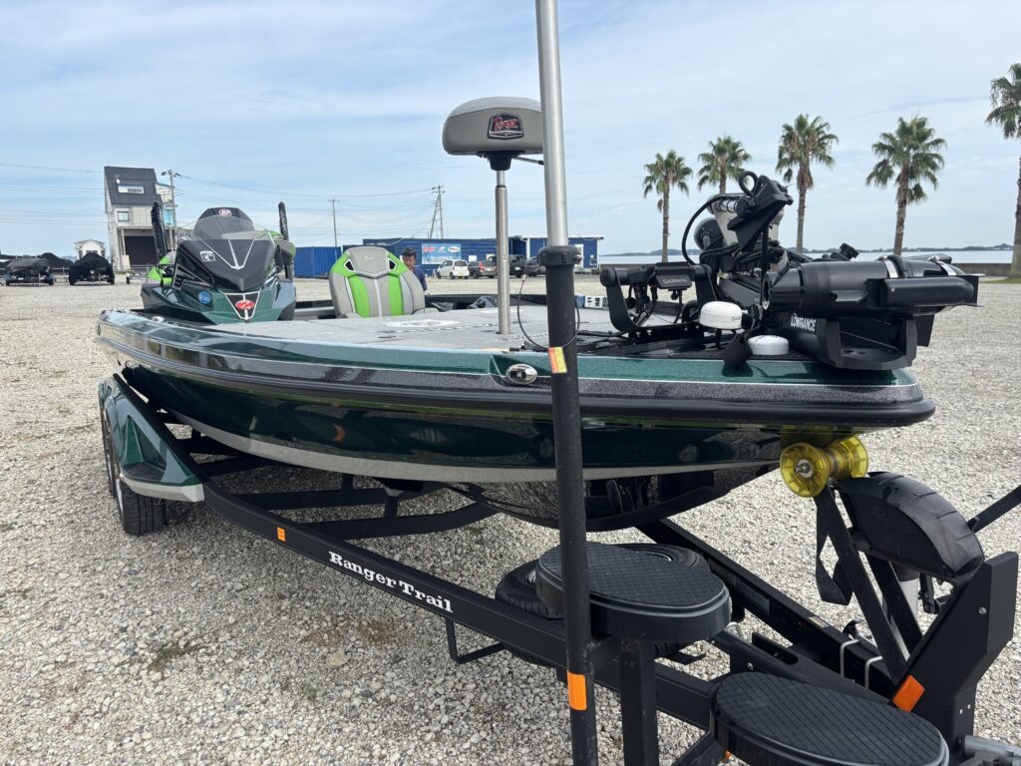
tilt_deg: -8.0
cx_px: 510
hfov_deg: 67.3
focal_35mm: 26
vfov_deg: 53.1
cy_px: 383
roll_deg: +0.9
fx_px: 767
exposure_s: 1/2571
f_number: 1.6
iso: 50
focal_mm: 5.96
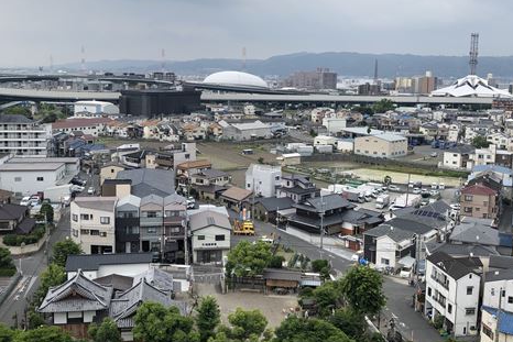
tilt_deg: -7.5
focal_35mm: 40
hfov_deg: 48.4
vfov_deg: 33.4
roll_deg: +0.5
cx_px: 263
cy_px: 154
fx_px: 570
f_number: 1.8
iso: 20
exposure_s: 1/716
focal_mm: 3.99
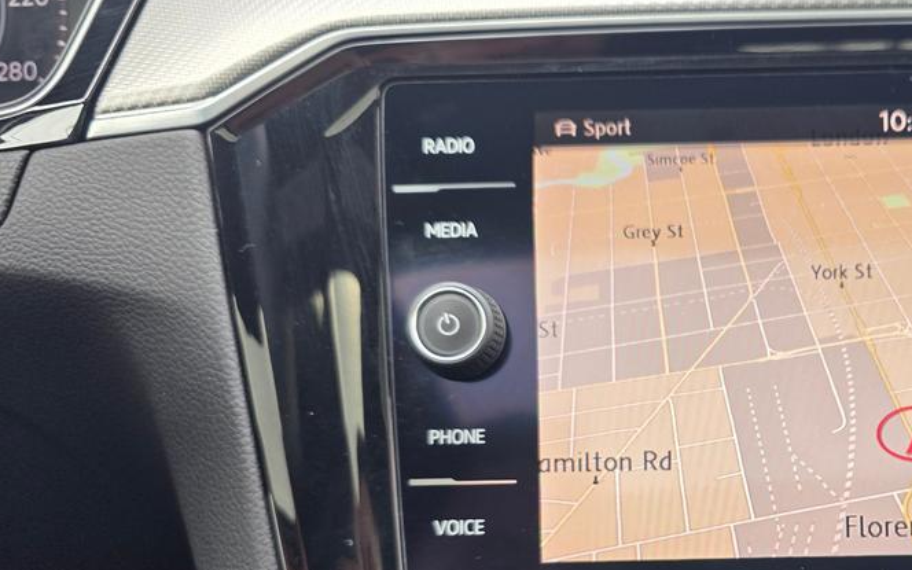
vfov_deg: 26.5
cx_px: 791
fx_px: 1168
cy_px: 514
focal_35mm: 47
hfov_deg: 40.0
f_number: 1.7
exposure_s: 1/180
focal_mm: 6.3
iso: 64
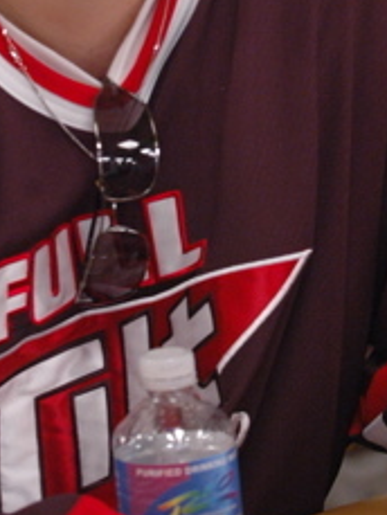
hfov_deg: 4.2
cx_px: 234
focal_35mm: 352
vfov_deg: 5.6
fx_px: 5242
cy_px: 125
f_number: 3.2
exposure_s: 1/40
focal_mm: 80
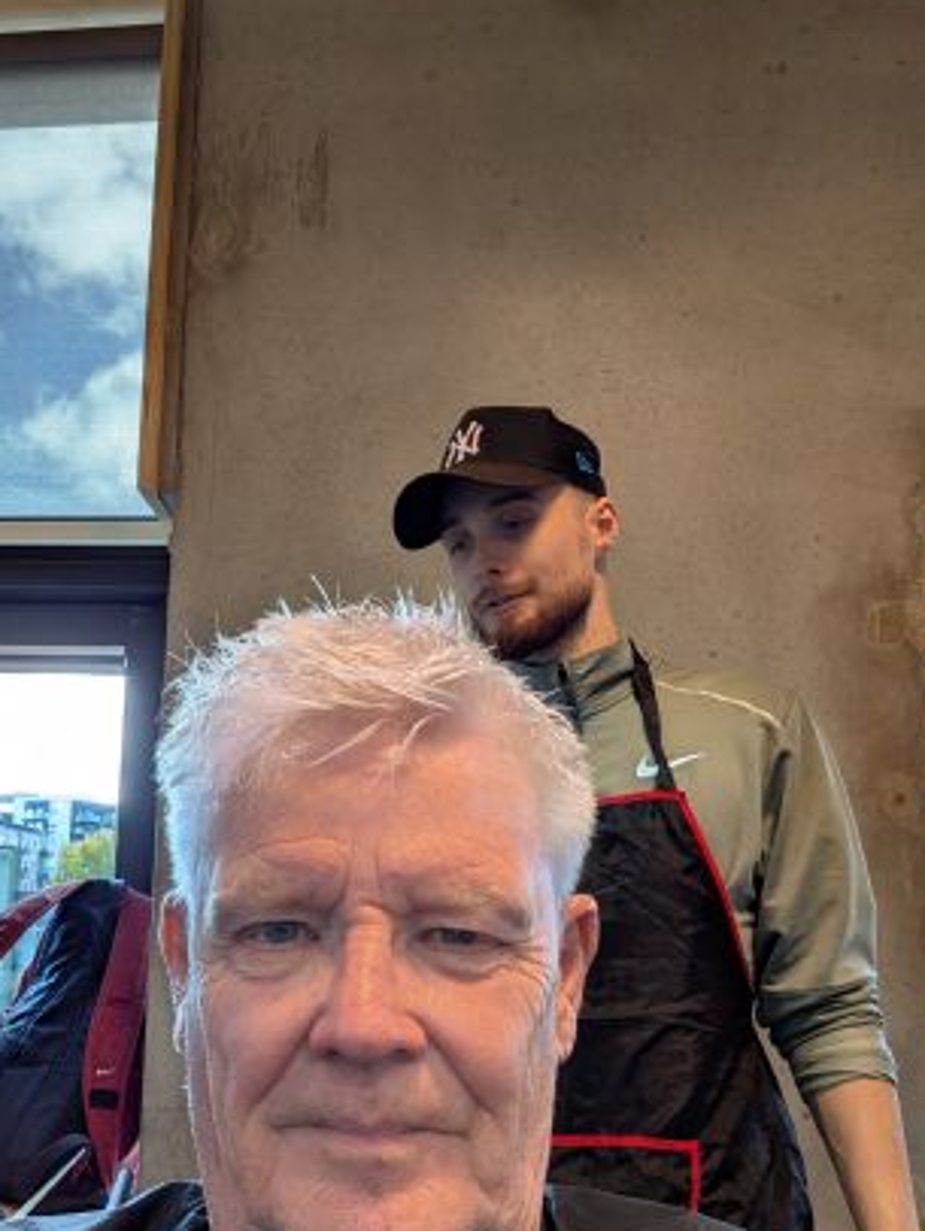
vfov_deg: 57.9
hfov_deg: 44.6
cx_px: 288
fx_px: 1103
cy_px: 728
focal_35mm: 31
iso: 59
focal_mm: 2.74
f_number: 2.2
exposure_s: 1/100
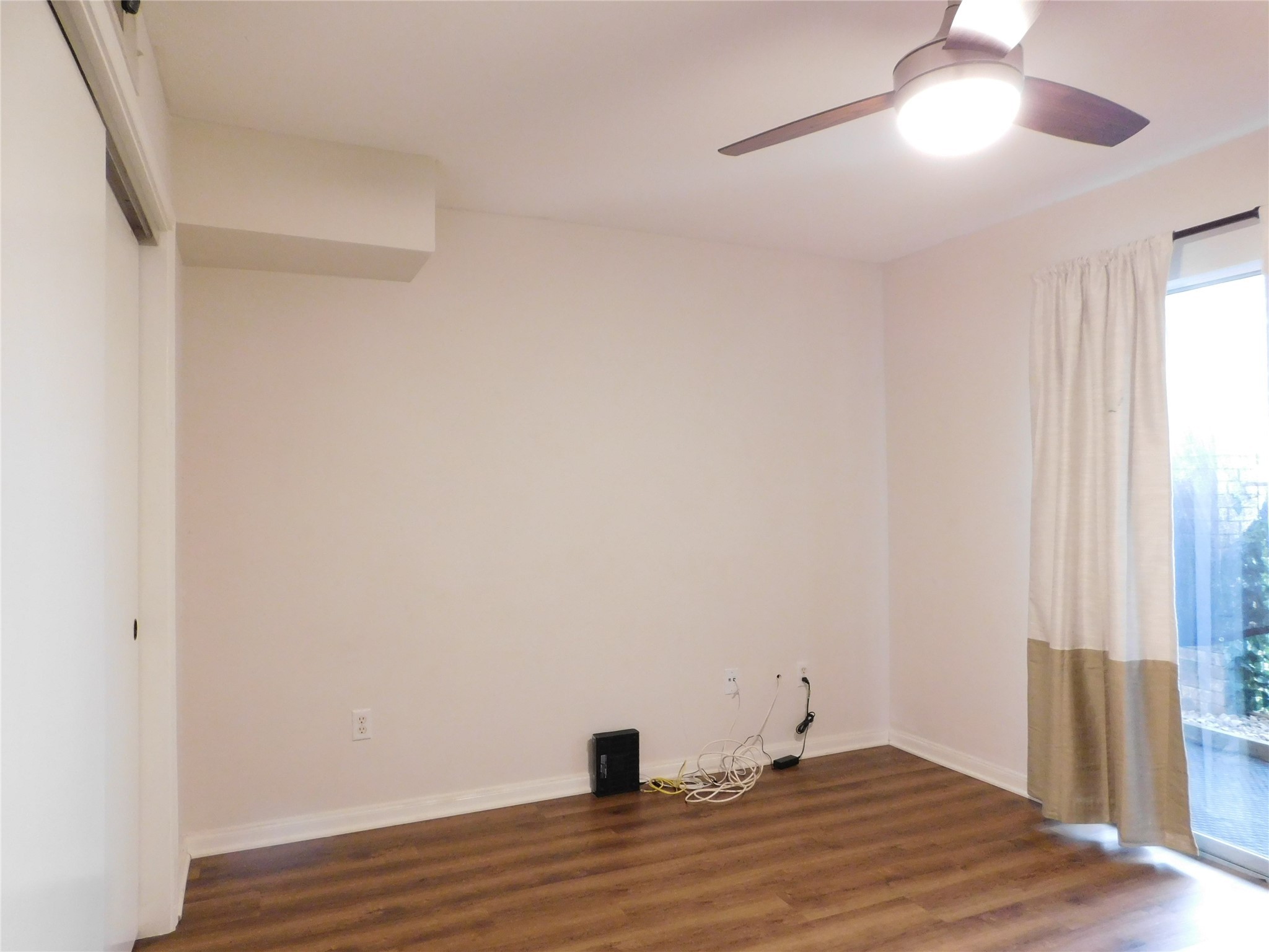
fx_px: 843
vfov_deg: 58.9
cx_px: 634
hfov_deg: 73.9
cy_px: 476
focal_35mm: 23
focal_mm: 4
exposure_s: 1/15
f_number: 3
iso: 400
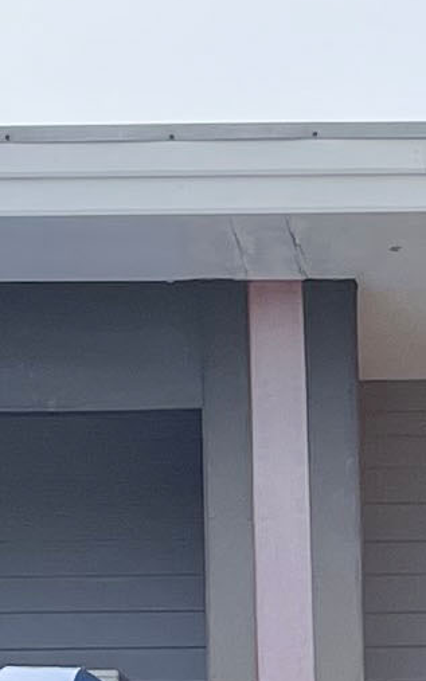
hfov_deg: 5.9
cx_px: 774
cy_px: 1162
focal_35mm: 219
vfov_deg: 9.2
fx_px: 4067
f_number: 1.6
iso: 32
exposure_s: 1/5556
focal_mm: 4.2
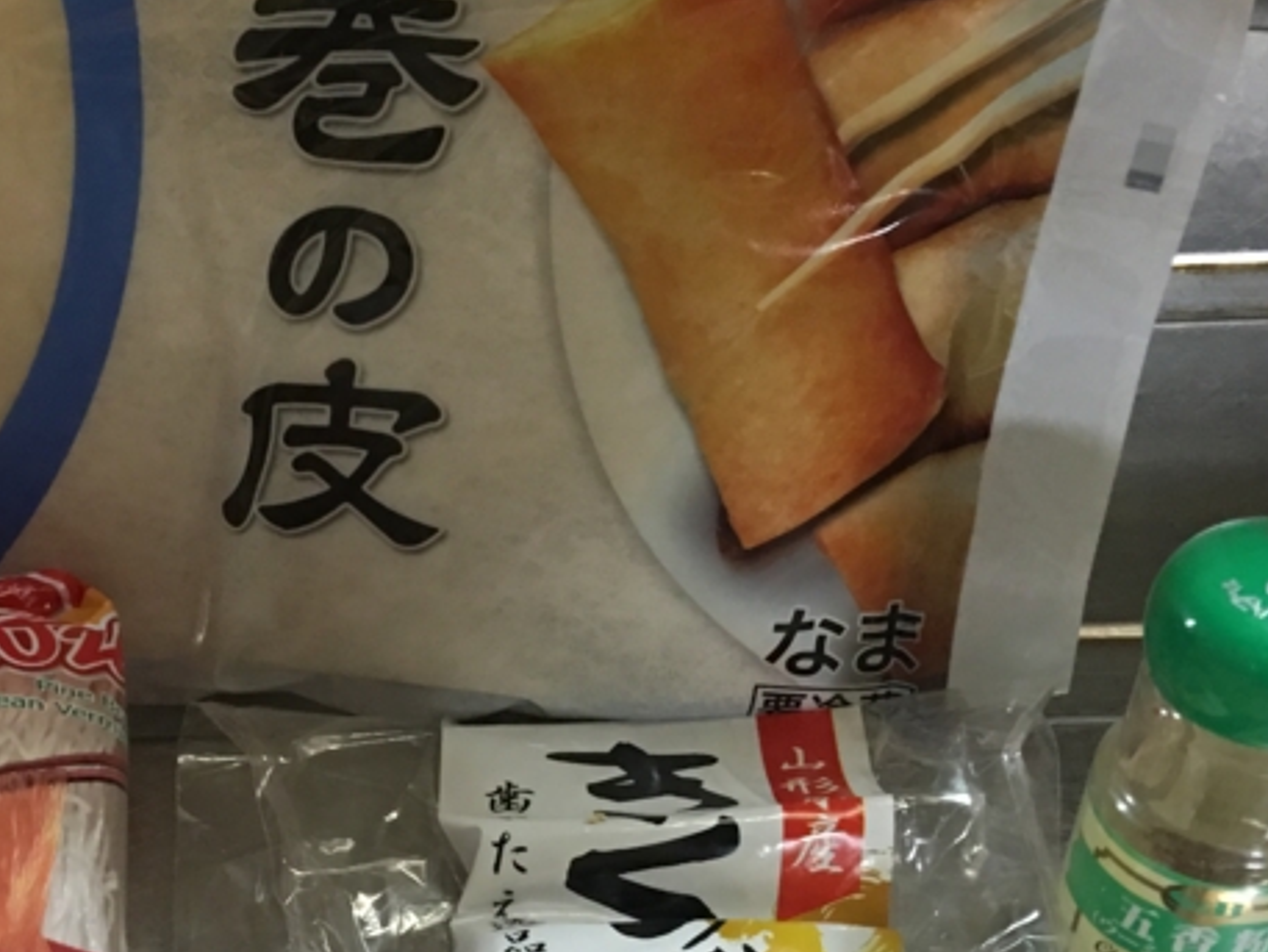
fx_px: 2382
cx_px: 372
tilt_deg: -45.7
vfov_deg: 22.3
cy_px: 774
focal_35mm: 65
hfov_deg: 29.5
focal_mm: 4.15
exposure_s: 1/10
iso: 100
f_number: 2.2
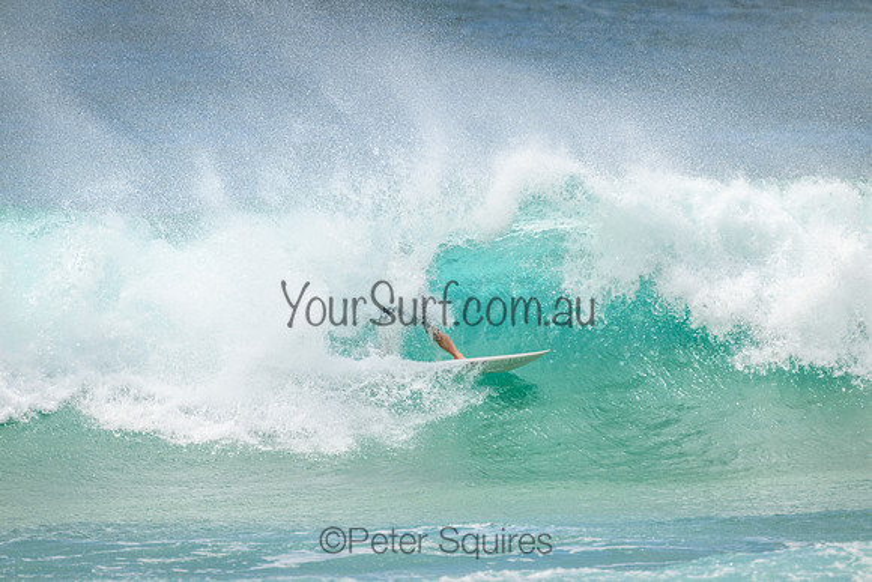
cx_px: 436
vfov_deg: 1.7
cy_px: 291
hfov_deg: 2.6
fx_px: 19381
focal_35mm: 800
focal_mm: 800
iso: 1250
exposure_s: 1/3200
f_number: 11
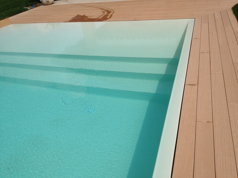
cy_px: 89
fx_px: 241
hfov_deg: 52.6
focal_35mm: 35
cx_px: 119
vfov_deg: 40.7
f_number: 2.4
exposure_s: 1/5025
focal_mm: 4.28
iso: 64
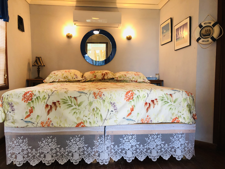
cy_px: 84
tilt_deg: -5.7
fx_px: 182
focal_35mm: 28
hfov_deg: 63.4
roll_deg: +0.3
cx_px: 112
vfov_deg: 49.7
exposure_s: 1/24
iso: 32
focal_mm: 3.99
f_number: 1.8
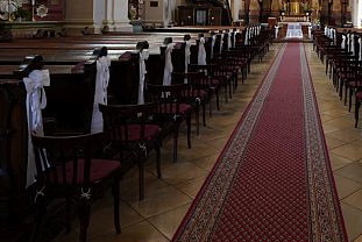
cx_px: 307
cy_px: 4
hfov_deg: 48.9
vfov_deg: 33.9
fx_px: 362
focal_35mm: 36
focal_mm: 14
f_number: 9
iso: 400
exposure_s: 1/6
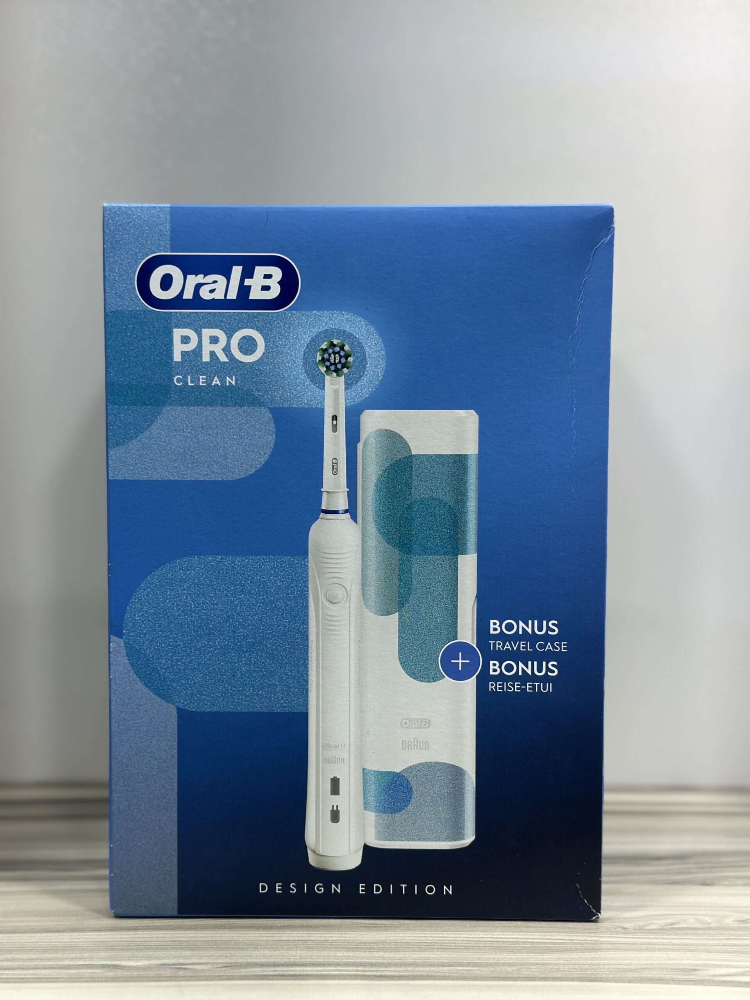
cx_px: 375
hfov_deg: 30.3
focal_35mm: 48
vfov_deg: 39.7
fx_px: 1387
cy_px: 500
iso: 80
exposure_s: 1/185
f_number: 1.78
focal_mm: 6.86
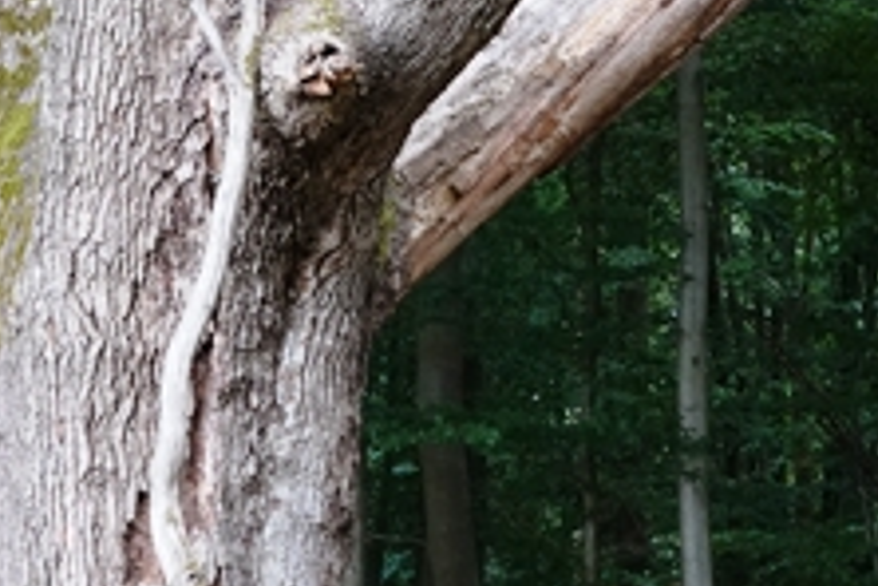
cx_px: 229
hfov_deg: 13.6
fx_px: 3658
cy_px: -152
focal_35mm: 150
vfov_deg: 9.0
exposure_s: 1/60
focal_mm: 18.92
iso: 640
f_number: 8
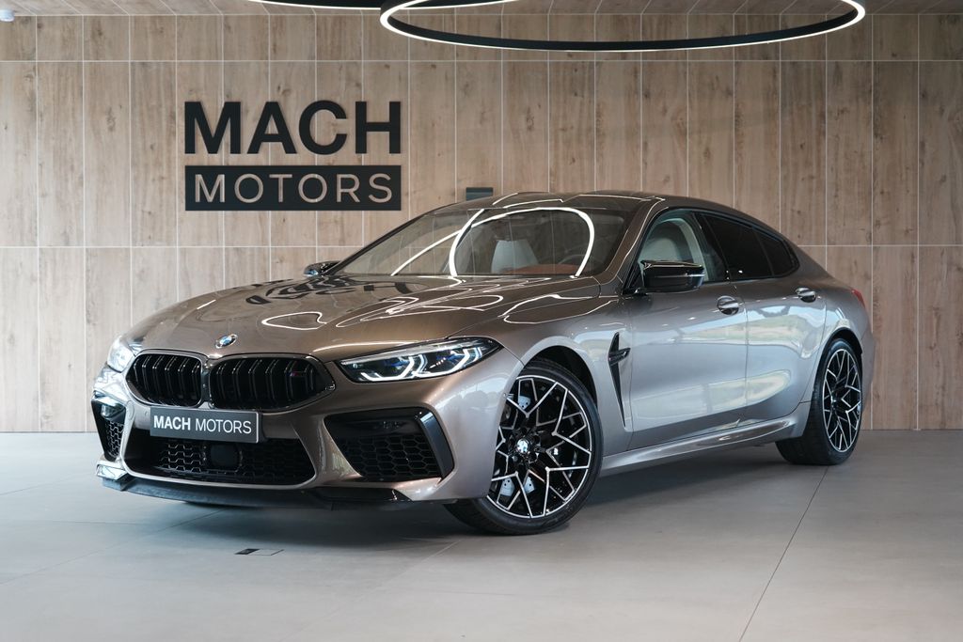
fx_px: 1685
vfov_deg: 21.6
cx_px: 482
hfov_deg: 31.9
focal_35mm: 63
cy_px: 321
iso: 3200
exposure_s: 1/160
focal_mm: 63
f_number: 5.6
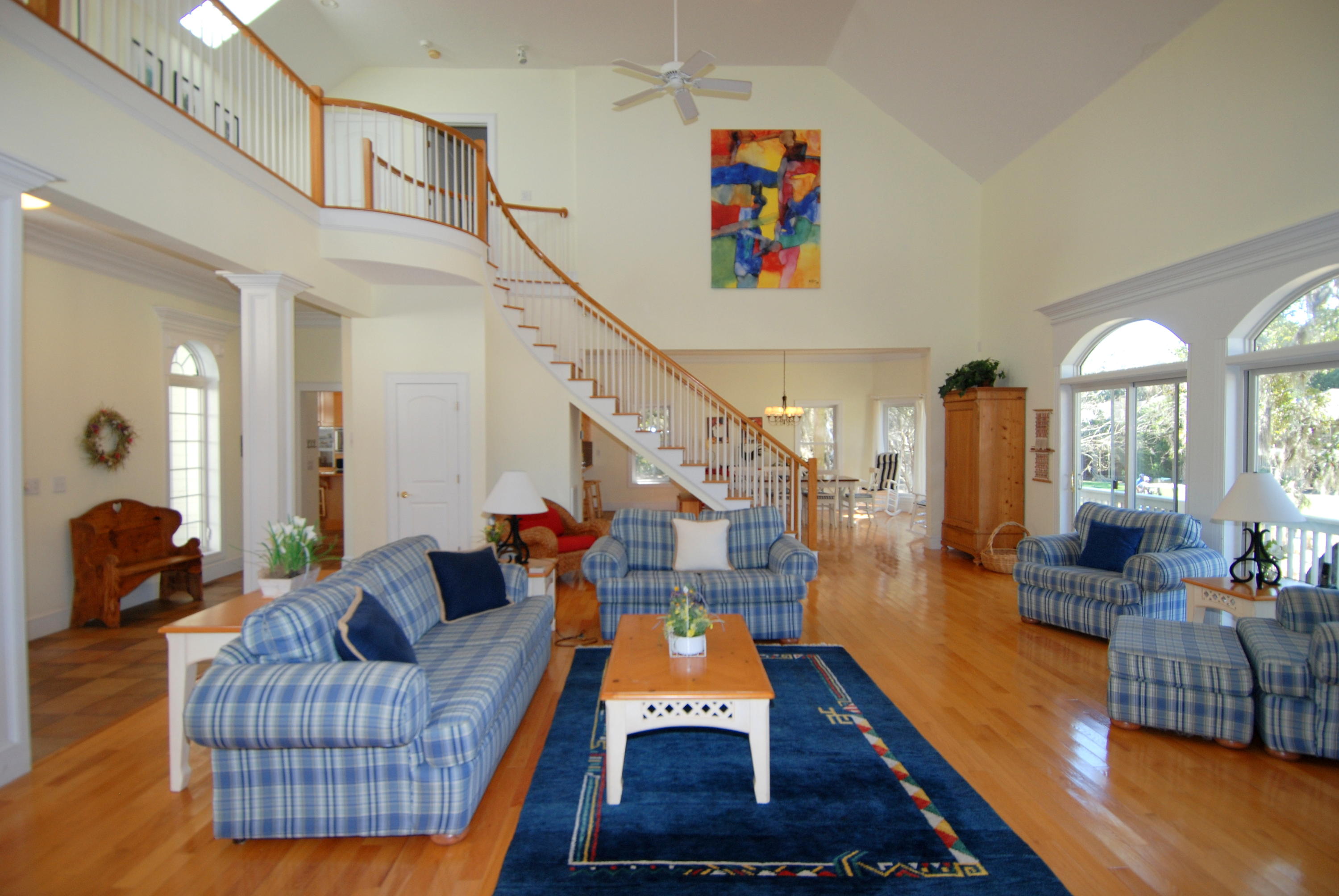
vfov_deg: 67.5
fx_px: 670
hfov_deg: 89.9
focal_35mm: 18
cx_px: 670
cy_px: 448
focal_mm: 12
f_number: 4
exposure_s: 1/60
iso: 200
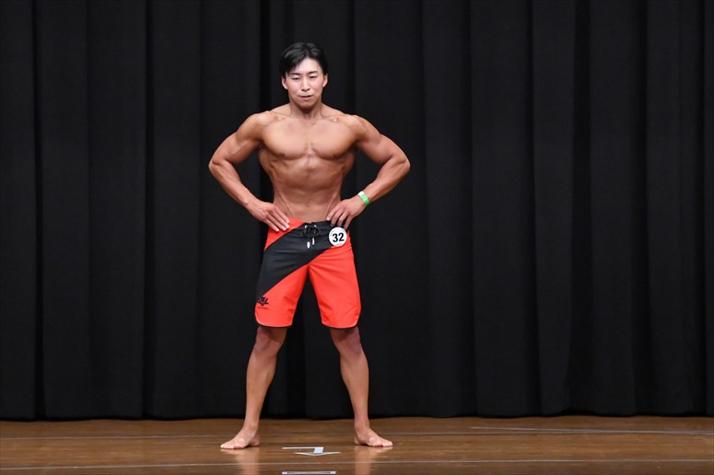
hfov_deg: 8.1
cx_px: 357
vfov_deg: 5.4
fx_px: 5055
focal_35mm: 255
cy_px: 238
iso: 8000
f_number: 5.6
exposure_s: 1/400
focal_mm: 170
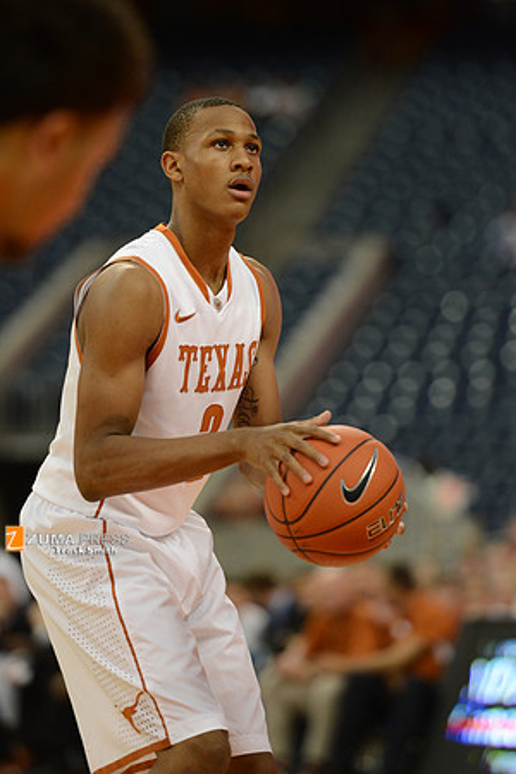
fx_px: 4300
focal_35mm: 200
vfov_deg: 10.3
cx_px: 258
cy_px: 387
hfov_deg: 6.9
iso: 3200
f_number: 2.8
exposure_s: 1/1600
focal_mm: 200
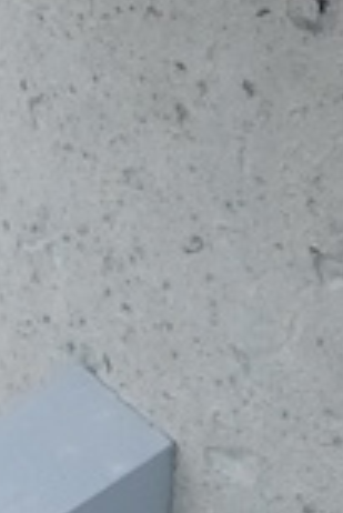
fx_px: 6117
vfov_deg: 4.8
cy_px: -152
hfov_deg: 3.2
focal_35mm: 429
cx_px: 629
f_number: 10
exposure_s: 1/180
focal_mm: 35.8
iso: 800
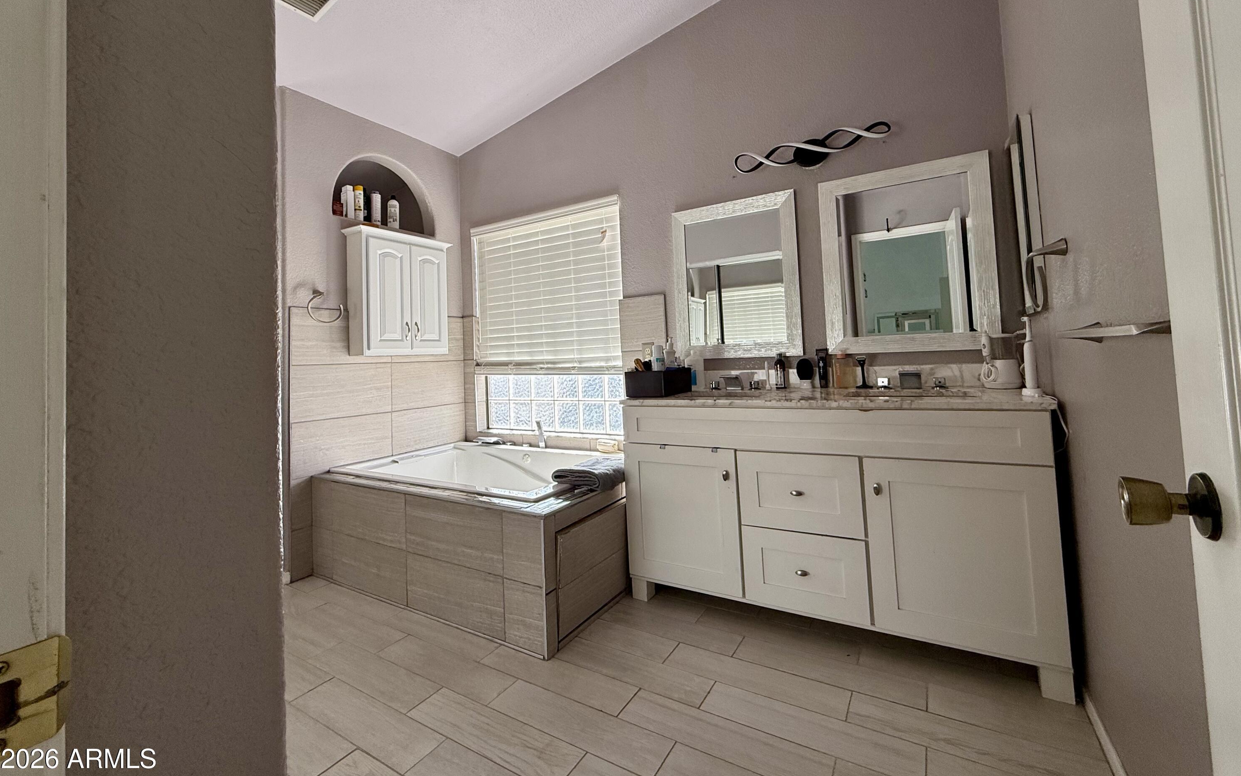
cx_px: 626
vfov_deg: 74.4
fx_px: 507
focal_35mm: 15
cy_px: 331
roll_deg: +1.9
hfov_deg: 101.5
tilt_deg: +2.5
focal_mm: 2.22
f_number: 2.2
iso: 64
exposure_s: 1/178
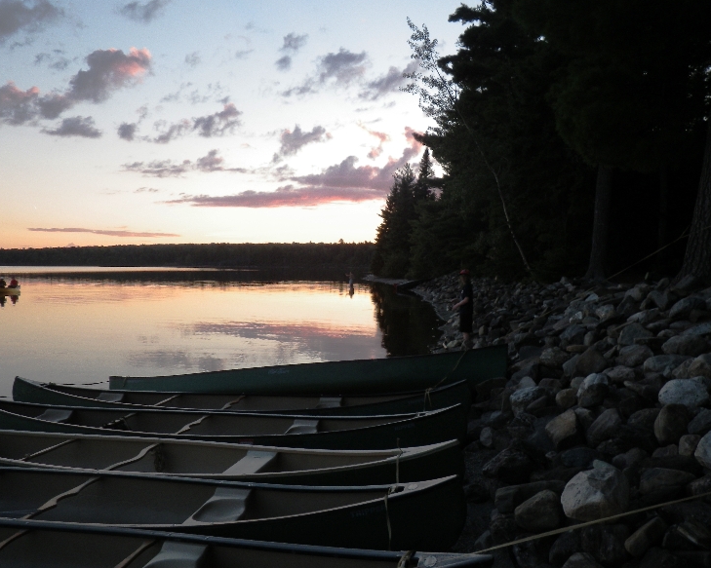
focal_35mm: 30
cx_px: 372
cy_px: 285
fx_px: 631
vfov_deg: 48.5
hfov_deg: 58.8
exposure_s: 1/60
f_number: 3.5
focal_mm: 5
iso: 80
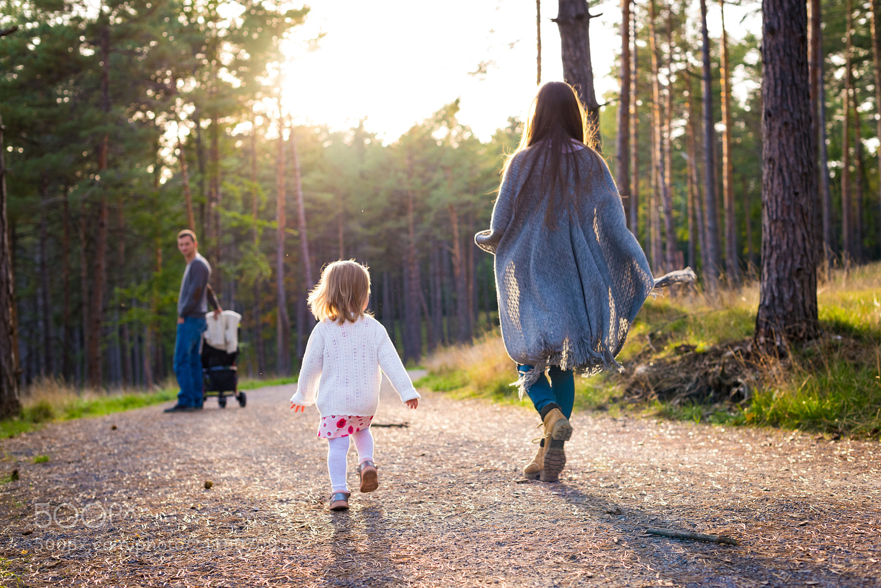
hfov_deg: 39.6
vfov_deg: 27.0
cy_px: 294
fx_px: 1224
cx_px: 440
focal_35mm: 50
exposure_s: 1/250
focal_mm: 50
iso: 320
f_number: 3.2
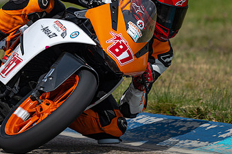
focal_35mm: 1030
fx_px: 6634
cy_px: 56
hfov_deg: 2.0
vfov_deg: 1.3
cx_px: 68
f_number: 6.3
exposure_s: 1/1250
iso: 100
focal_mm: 600
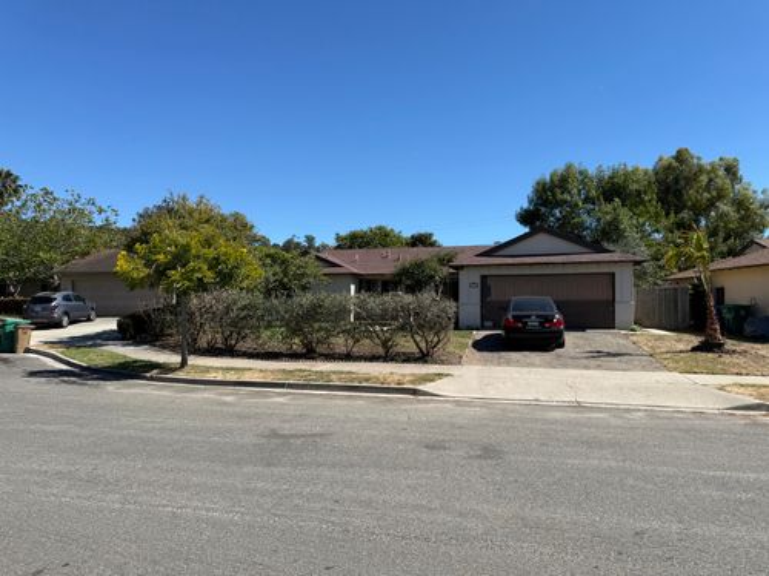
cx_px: 384
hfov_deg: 71.6
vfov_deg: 56.8
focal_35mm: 24
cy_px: 288
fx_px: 533
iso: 80
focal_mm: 6.76
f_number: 1.78
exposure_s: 1/4405
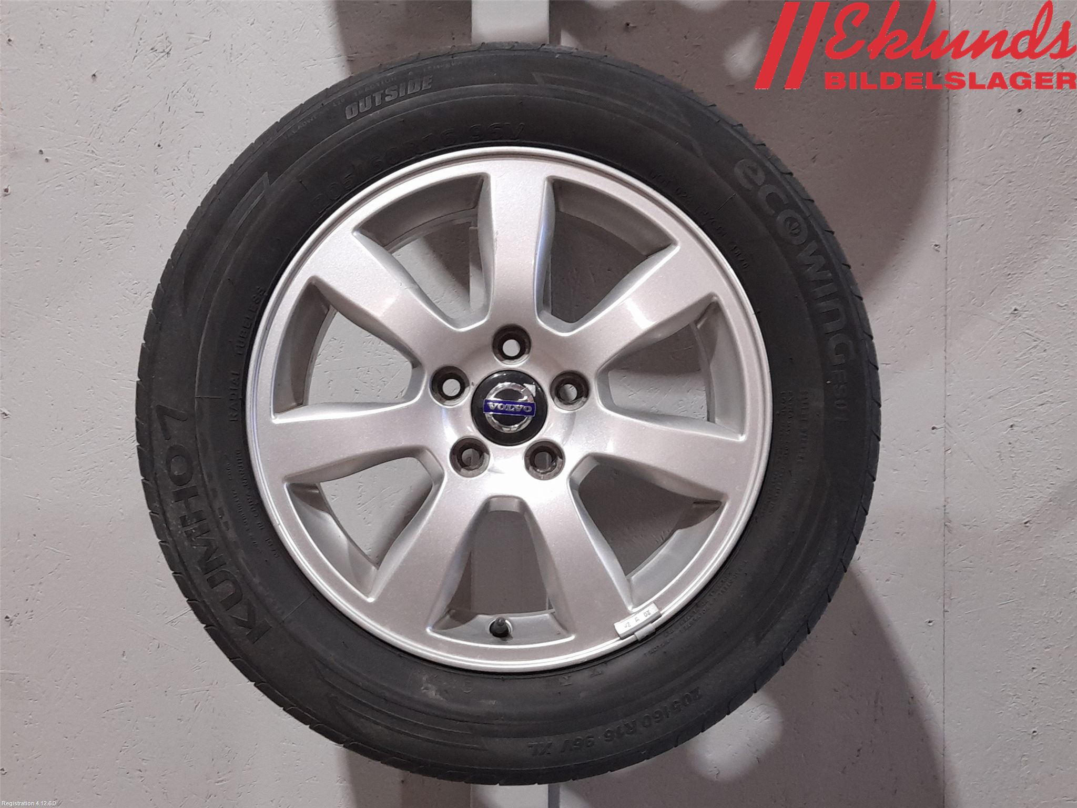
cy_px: 404
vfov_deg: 54.9
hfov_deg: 69.4
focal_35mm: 25
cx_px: 538
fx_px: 778
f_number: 2
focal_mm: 4.6
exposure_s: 1/50
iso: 250
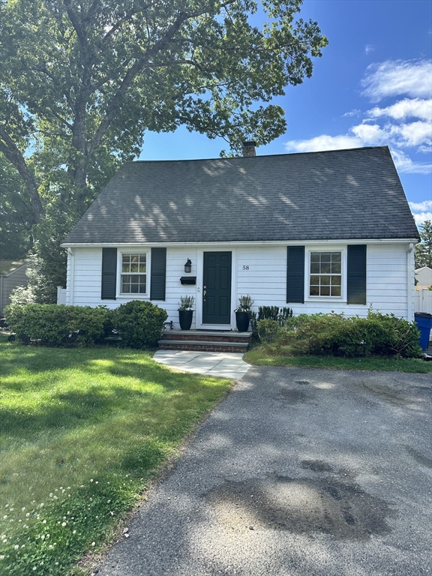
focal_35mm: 24
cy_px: 288
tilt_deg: +3.0
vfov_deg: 71.6
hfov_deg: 56.8
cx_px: 216
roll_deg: -1.7
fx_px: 399
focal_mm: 6.86
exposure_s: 1/1664
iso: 80
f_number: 1.78
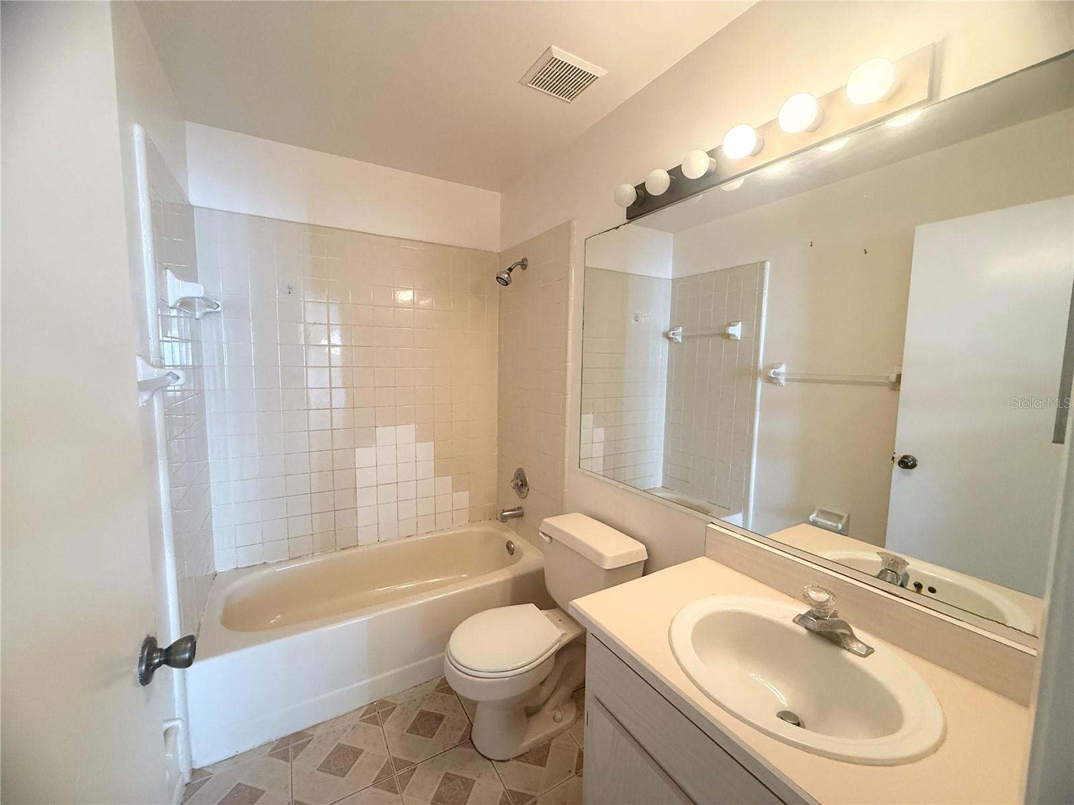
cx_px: 537
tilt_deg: -5.3
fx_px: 434
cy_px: 402
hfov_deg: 102.1
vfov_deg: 85.7
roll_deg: -0.7
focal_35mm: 14
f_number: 2.2
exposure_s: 1/60
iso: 400
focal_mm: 2.22
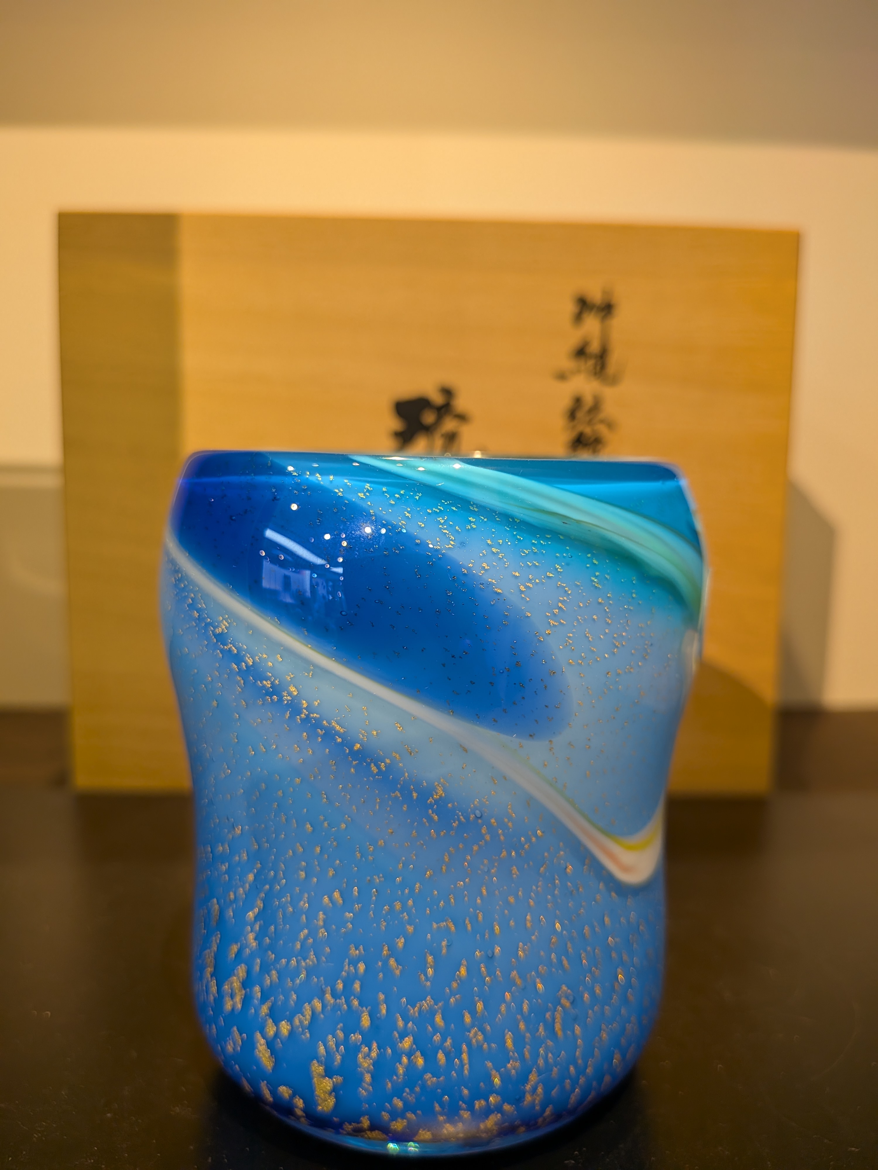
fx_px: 812
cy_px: 585
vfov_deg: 71.6
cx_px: 439
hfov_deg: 56.8
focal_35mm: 24
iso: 62
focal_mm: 4.53
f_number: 1.7
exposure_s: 1/24
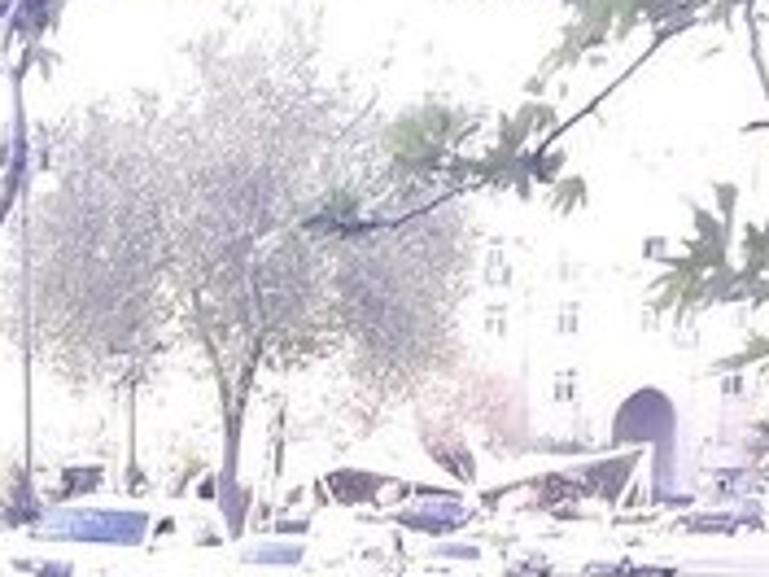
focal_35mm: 101
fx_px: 2244
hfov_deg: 17.7
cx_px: -328
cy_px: 1029
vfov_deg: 13.2
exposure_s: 1/100
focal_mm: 3.71
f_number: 1.7
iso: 64
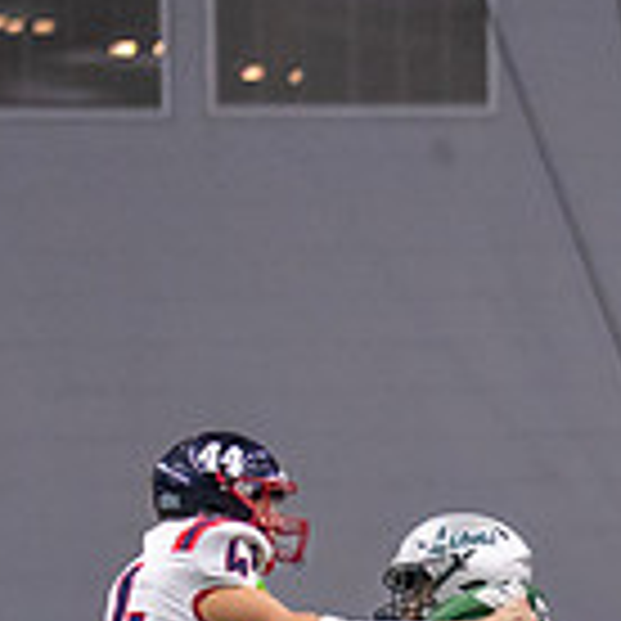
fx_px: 28151
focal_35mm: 1387
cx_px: 1742
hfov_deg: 1.3
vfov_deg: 1.3
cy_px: 771
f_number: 2.8
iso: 2000
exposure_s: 1/1000
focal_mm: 200
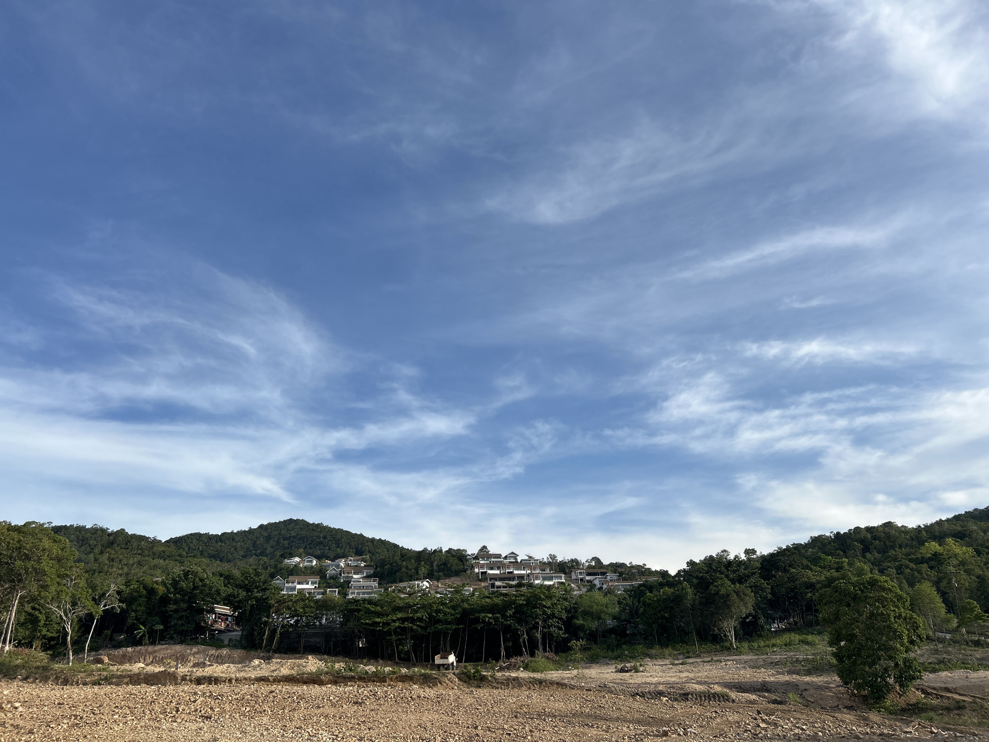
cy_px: 371
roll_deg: +1.1
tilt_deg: +21.4
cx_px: 494
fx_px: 743
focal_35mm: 26
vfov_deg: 53.1
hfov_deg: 67.3
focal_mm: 5.7
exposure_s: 1/3571
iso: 50
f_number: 1.5
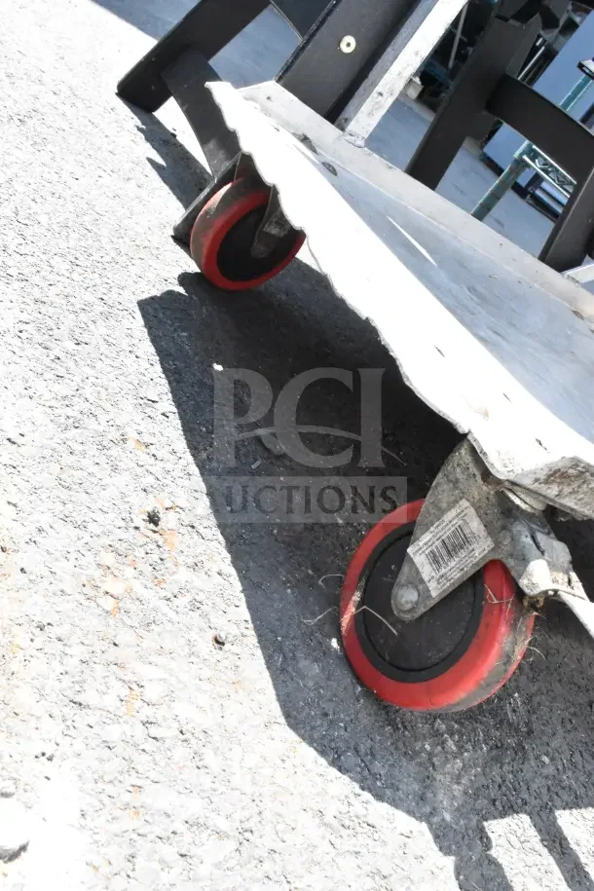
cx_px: 297
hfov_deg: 40.0
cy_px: 446
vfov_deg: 57.2
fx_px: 817
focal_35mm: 33
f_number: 14
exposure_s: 1/800
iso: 6400
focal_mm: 22
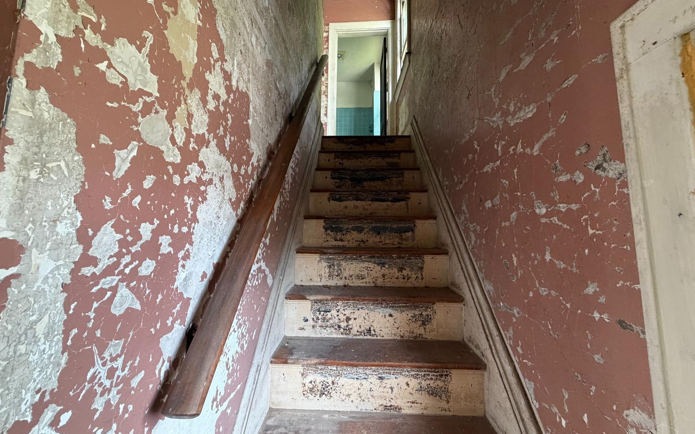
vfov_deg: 74.6
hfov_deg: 101.5
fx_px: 284
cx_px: 345
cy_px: 198
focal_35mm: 15
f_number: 2.2
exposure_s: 1/67
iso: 320
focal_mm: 2.22
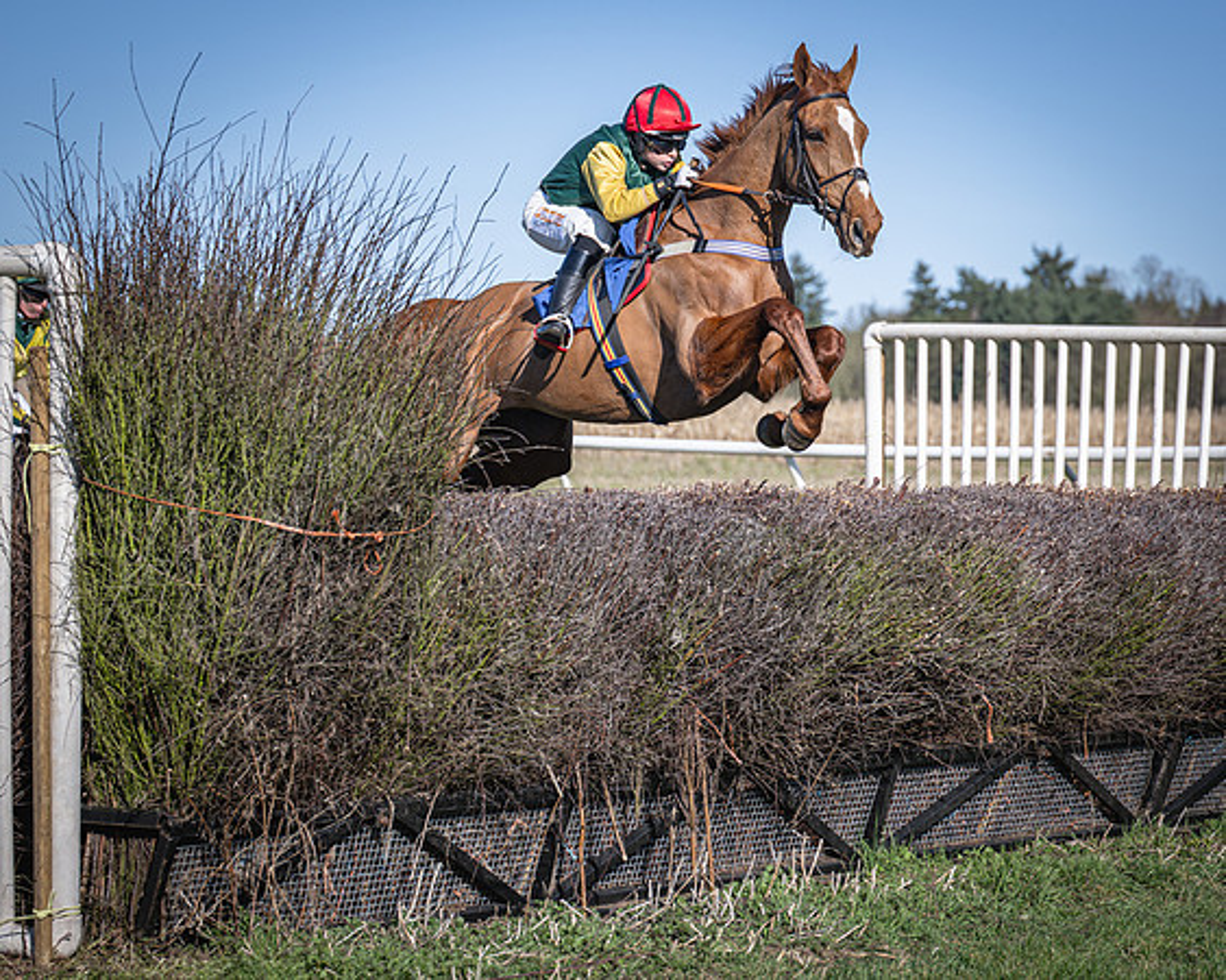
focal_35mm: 121
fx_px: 4388
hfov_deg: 15.9
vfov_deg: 12.7
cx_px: 816
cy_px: 376
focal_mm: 70
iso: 100
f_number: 2.8
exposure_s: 1/2000
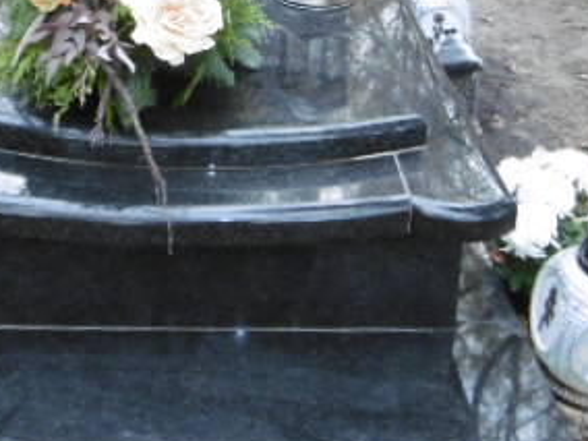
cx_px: 251
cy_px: 23
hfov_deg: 35.5
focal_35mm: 54
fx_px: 917
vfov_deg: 25.9
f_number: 3.1
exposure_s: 1/60
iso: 400
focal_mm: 4.3
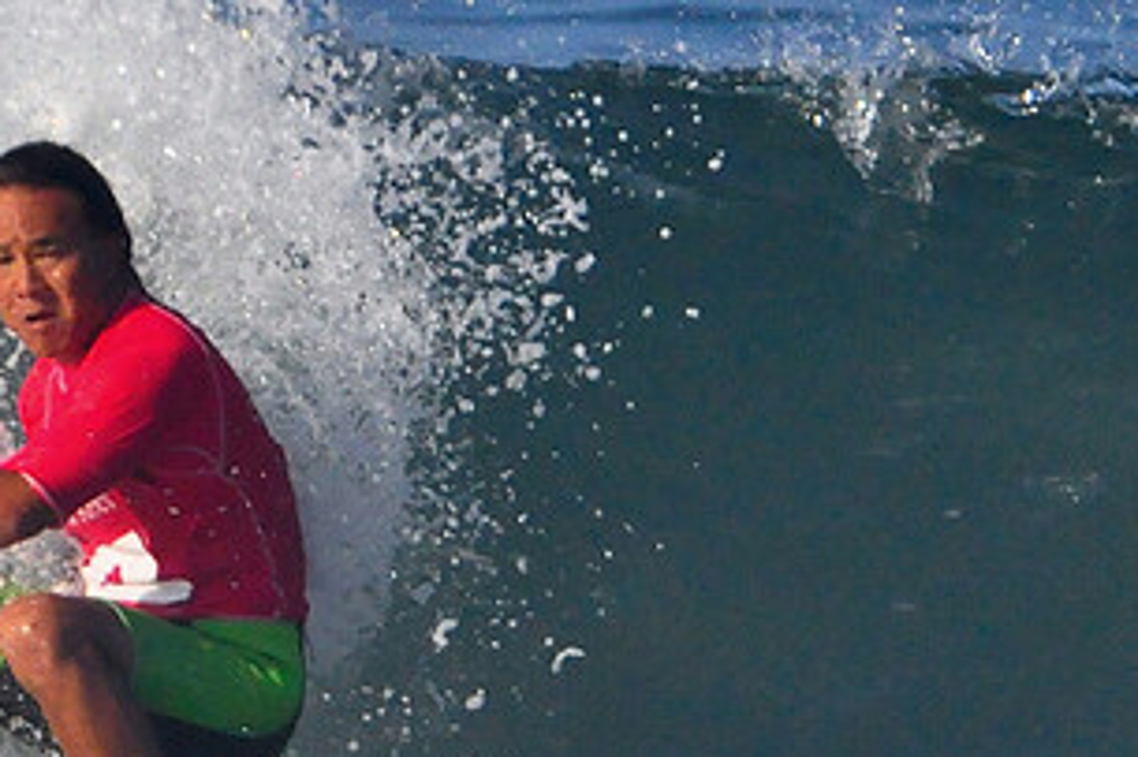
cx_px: 384
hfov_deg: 1.3
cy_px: 483
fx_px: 49569
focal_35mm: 1569
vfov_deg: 0.9
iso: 1250
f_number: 10
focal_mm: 550
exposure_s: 1/2500
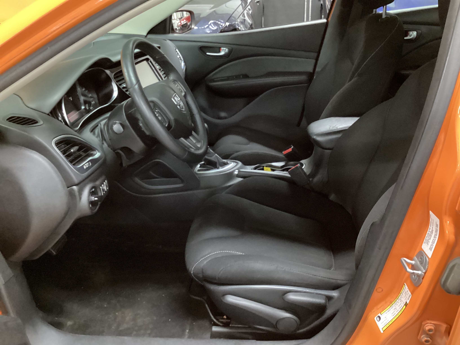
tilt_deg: -27.0
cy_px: 172
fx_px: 412
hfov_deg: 58.4
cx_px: 230
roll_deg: +2.9
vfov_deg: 45.4
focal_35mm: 31
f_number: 2.4
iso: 640
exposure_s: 1/17
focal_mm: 3.3
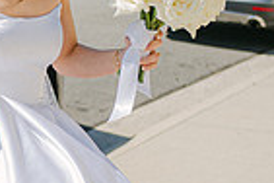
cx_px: -54
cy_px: 105
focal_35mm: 115
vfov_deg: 11.9
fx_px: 875
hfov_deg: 17.0
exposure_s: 1/2000
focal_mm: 28
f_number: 2.8
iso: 100
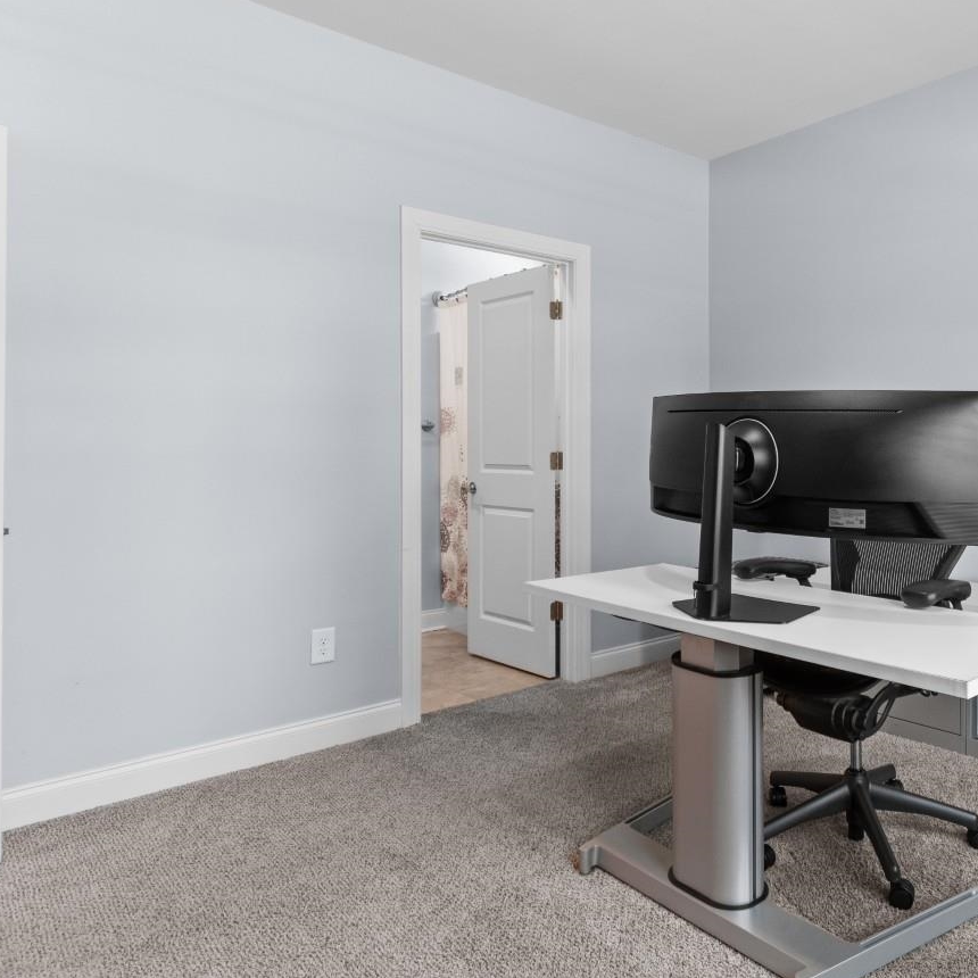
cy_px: 439
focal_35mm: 24
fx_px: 767
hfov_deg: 61.7
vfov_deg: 64.9
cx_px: 724
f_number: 4.5
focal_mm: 10
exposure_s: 1/8
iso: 100
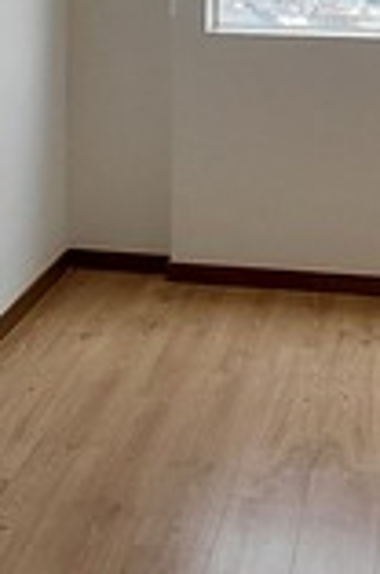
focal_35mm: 85
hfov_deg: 16.0
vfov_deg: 23.7
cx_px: 168
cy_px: 150
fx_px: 1352
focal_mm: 1.64
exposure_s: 1/329
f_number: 2.2
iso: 40
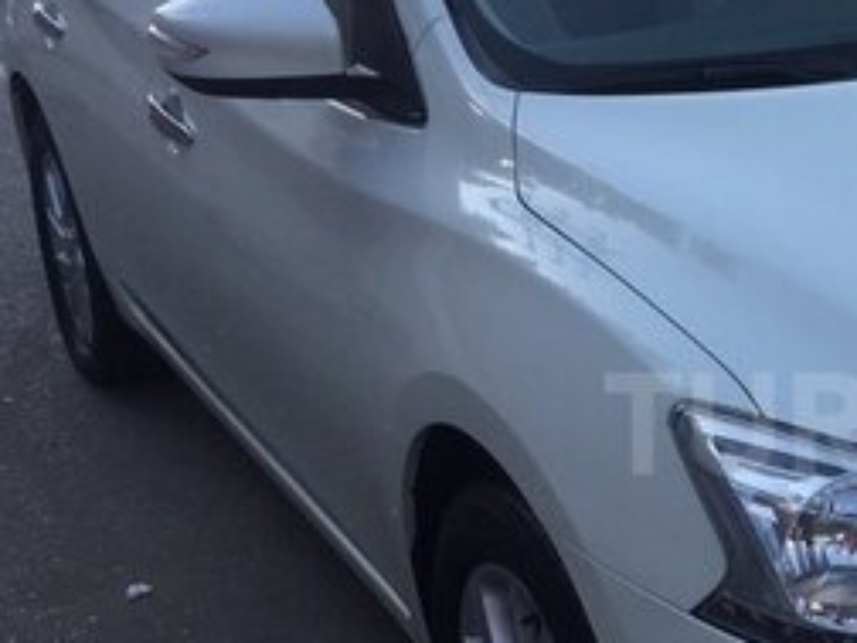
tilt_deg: -20.2
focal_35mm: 76
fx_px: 1882
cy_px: 424
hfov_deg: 23.9
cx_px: 952
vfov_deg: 19.3
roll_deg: +0.5
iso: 32
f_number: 2.2
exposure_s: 1/527
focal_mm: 4.15
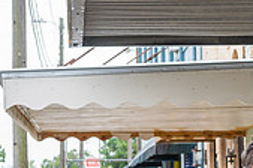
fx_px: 1206
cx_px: 371
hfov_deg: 11.5
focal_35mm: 172
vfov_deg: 7.8
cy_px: 238
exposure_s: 1/640
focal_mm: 50
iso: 640
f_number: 4.5
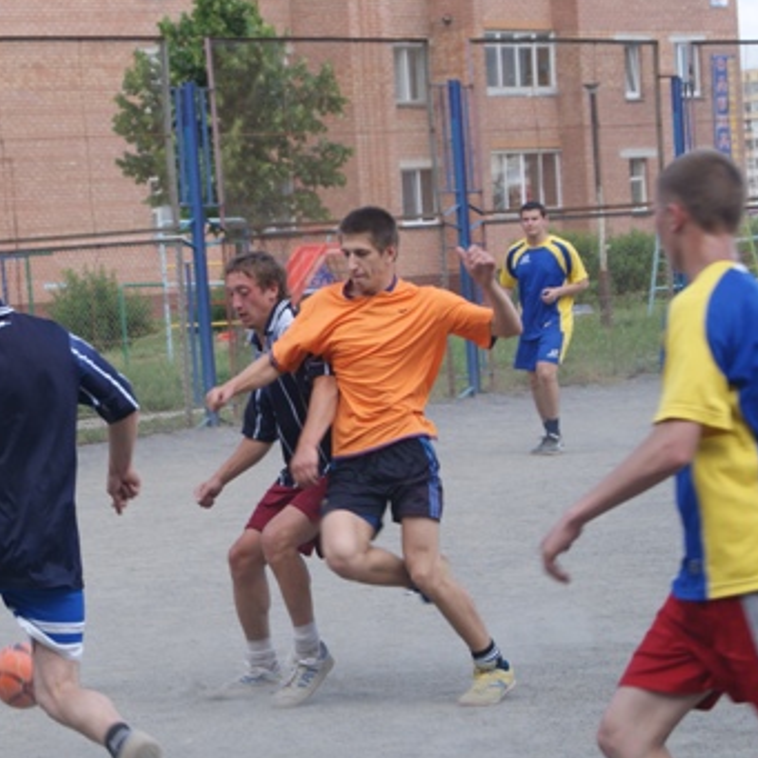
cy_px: 353
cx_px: 100
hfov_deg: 13.1
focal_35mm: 132
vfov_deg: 13.2
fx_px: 3265
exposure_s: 1/200
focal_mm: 55
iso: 100
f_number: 5.6
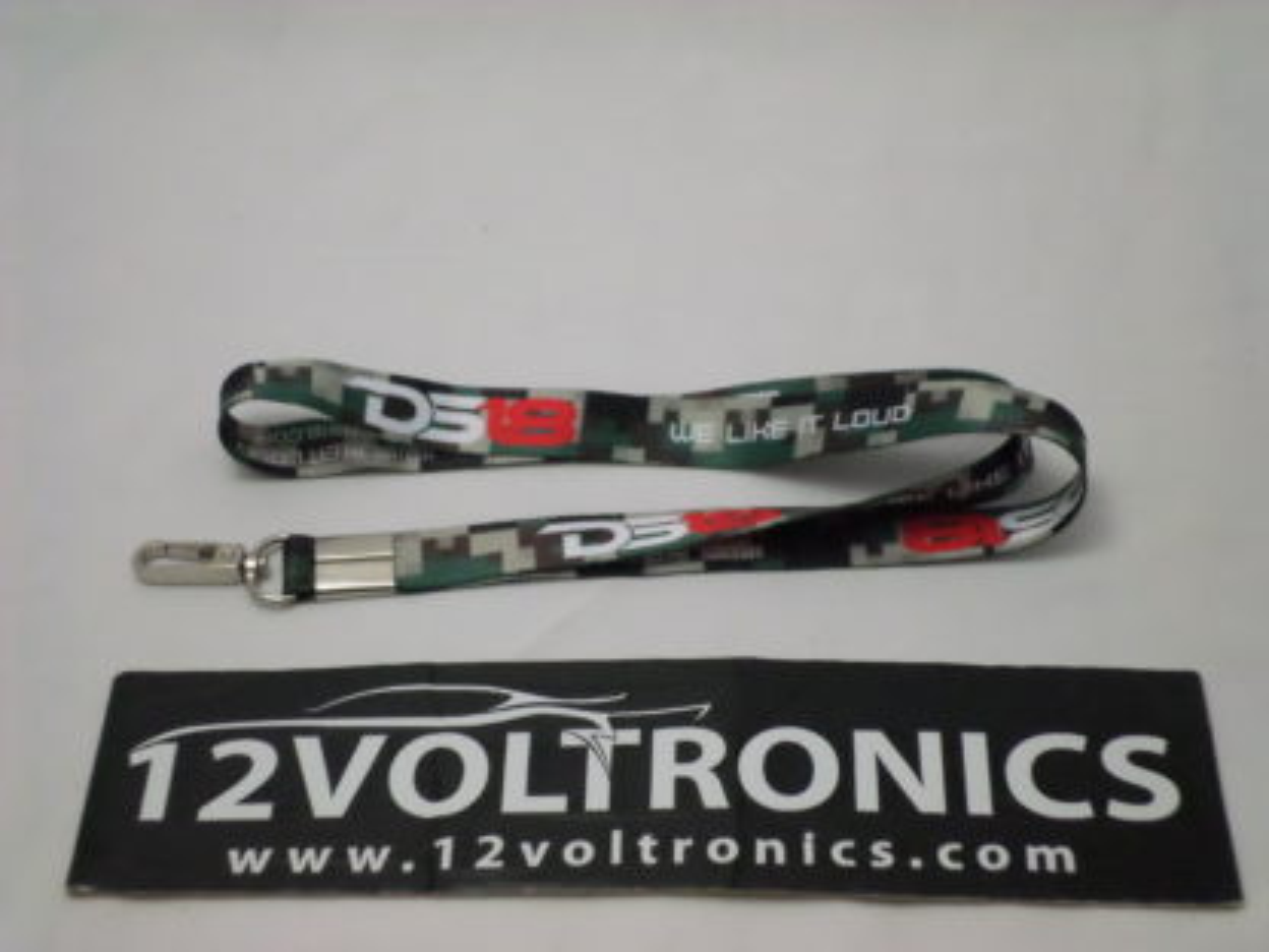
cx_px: 634
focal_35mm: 81
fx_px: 2969
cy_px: 476
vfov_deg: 18.2
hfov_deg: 24.1
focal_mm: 14.6
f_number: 4.7
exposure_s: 1/45
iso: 640
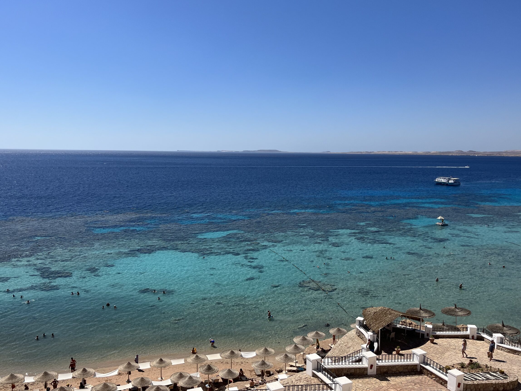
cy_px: 197
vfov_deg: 48.2
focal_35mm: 29
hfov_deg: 61.7
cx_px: 254
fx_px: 436
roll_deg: -0.8
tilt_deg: -6.4
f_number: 1.6
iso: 50
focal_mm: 5.1
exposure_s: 1/7353
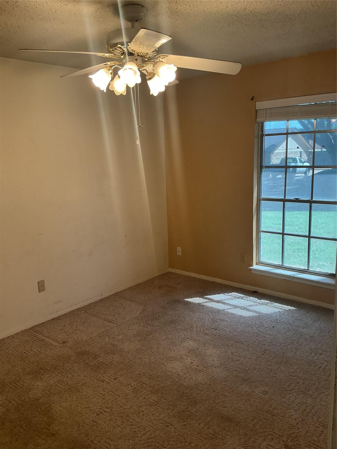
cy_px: 224
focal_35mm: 29
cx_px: 168
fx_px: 376
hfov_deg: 48.2
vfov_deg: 61.7
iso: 40
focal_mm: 3
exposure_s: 1/60
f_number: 1.8
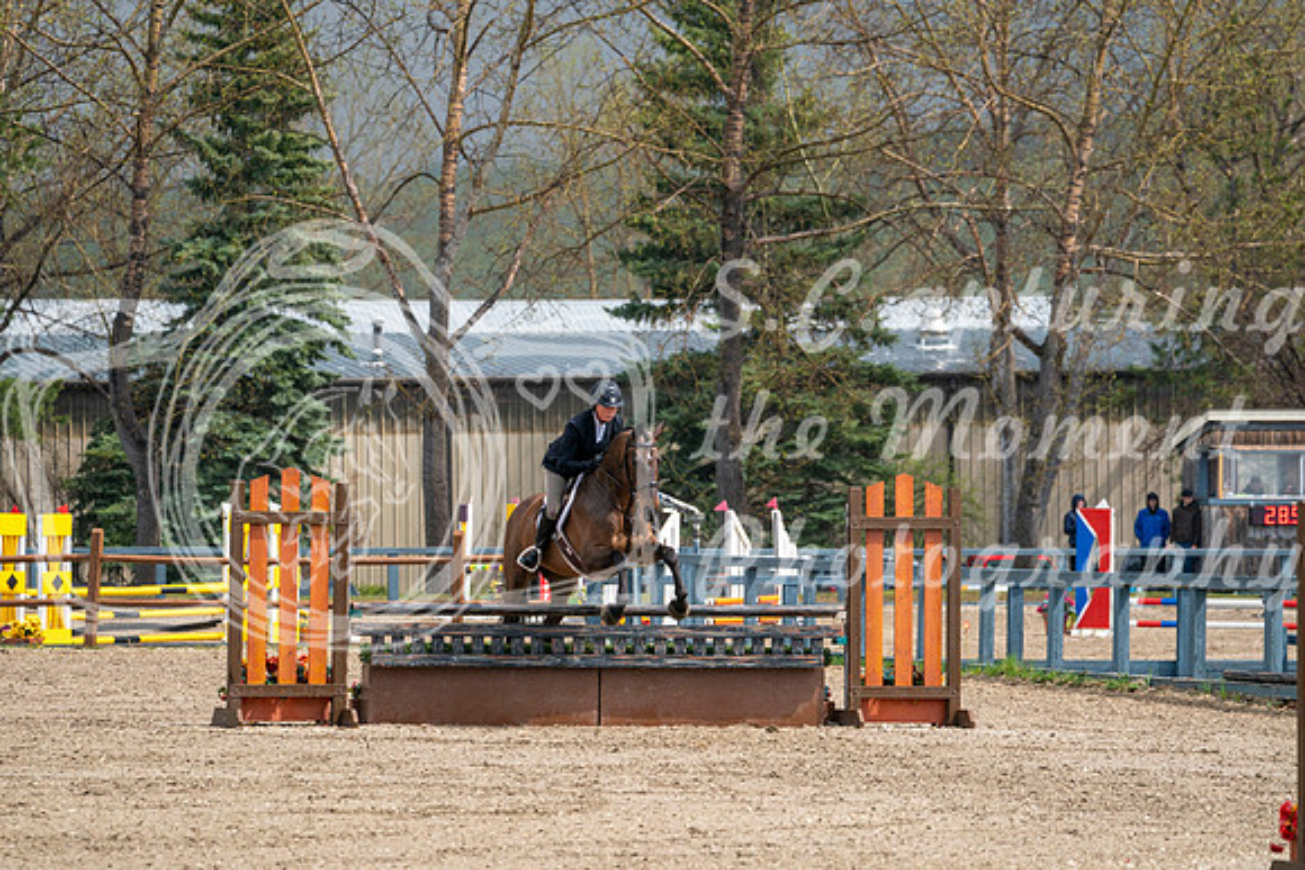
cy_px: 435
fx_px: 8303
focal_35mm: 229
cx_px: 652
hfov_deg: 9.0
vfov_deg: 6.0
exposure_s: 1/1250
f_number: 5.6
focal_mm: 229
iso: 500
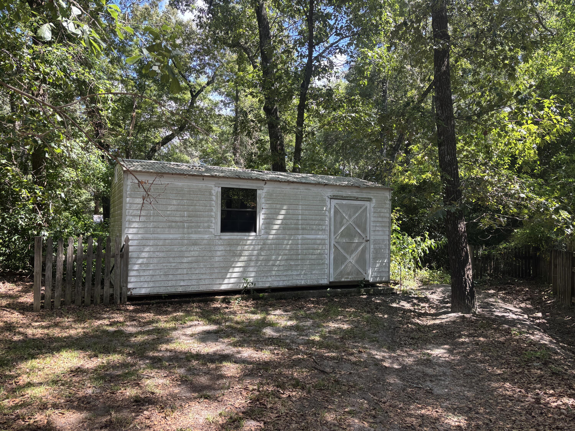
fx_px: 432
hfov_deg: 67.3
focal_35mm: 26
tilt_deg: +1.9
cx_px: 288
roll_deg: -0.2
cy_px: 216
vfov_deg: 53.1
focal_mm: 5.96
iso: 50
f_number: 1.6
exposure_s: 1/273
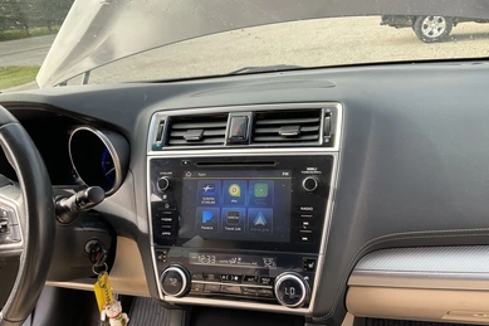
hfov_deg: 60.3
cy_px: 179
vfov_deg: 42.2
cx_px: 243
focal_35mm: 31
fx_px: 421
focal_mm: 3
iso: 25
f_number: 1.8
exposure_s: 1/122
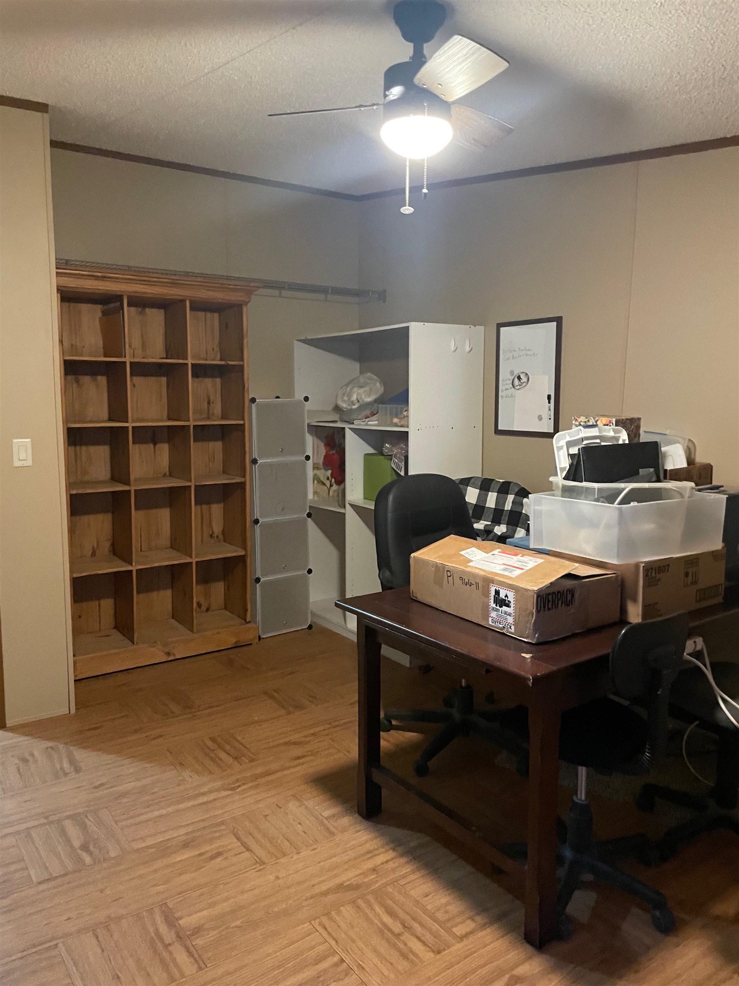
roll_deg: -0.4
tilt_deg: -6.6
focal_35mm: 26
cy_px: 493
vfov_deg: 67.3
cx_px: 370
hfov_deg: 53.1
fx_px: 740
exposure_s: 1/30
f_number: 1.6
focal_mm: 4.2
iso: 640
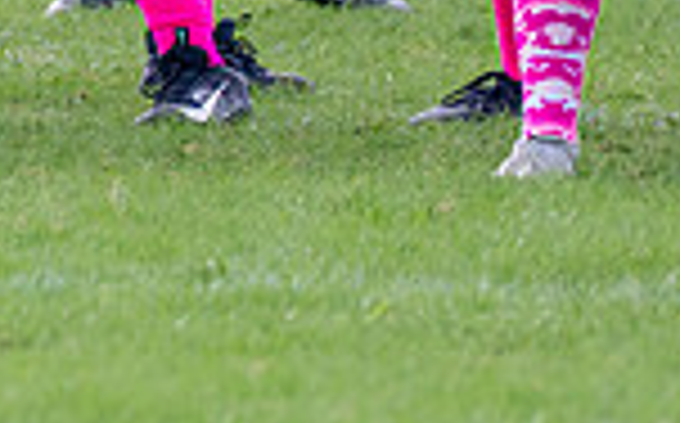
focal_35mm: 1431
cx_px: -383
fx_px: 26490
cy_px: -475
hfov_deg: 1.5
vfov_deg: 0.9
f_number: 2.8
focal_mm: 200
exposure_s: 1/2500
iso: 400
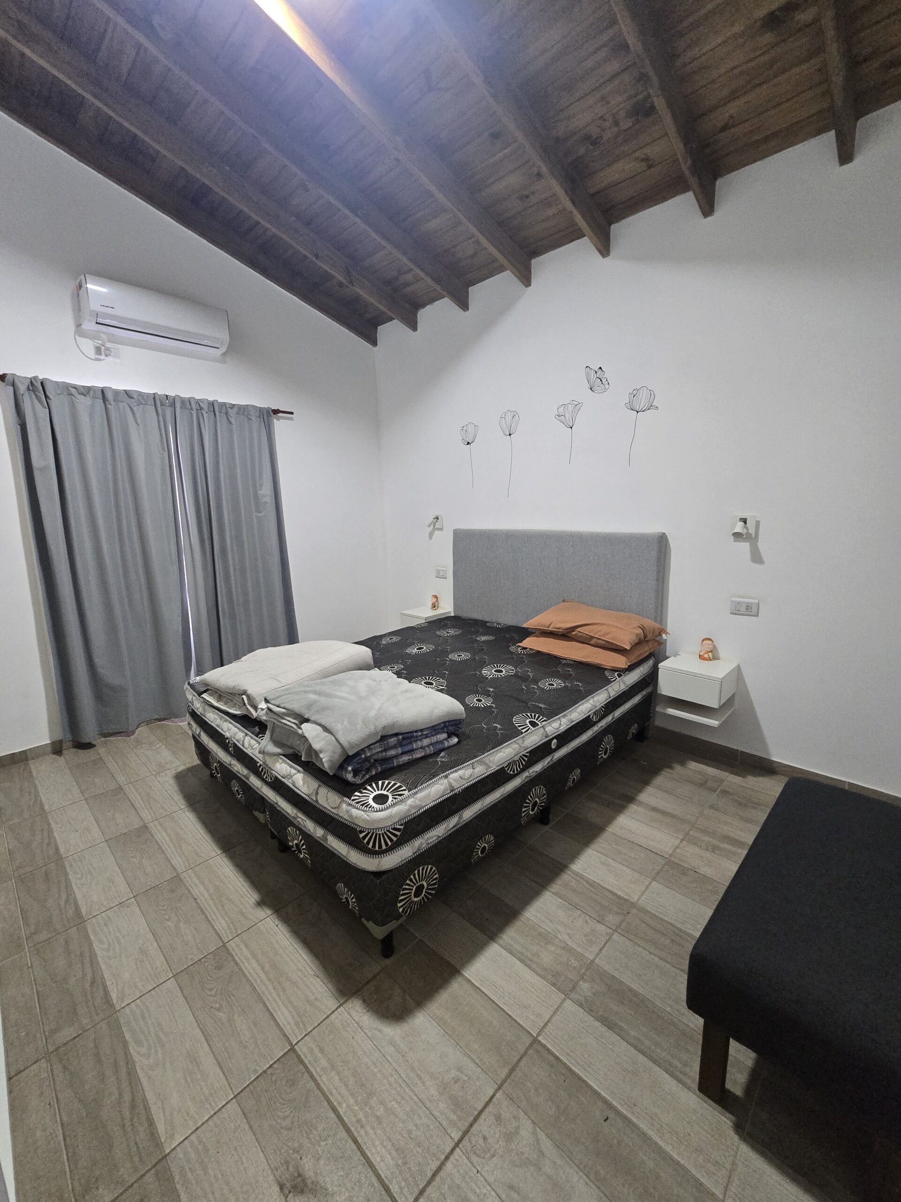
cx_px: 450
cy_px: 601
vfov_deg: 106.2
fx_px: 451
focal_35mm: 13
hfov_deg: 89.9
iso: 640
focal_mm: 2.2
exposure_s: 1/50
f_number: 2.2
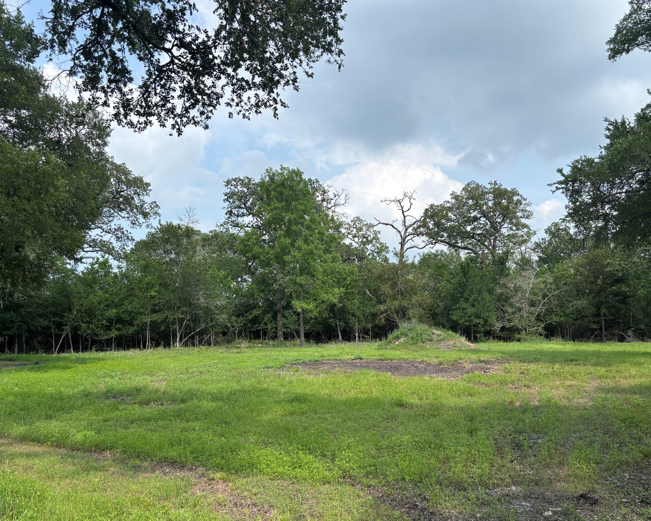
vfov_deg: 51.5
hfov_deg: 62.2
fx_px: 540
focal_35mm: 28
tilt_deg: +6.0
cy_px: 263
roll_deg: +2.4
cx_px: 341
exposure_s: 1/2857
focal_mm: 5.96
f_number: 1.6
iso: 50
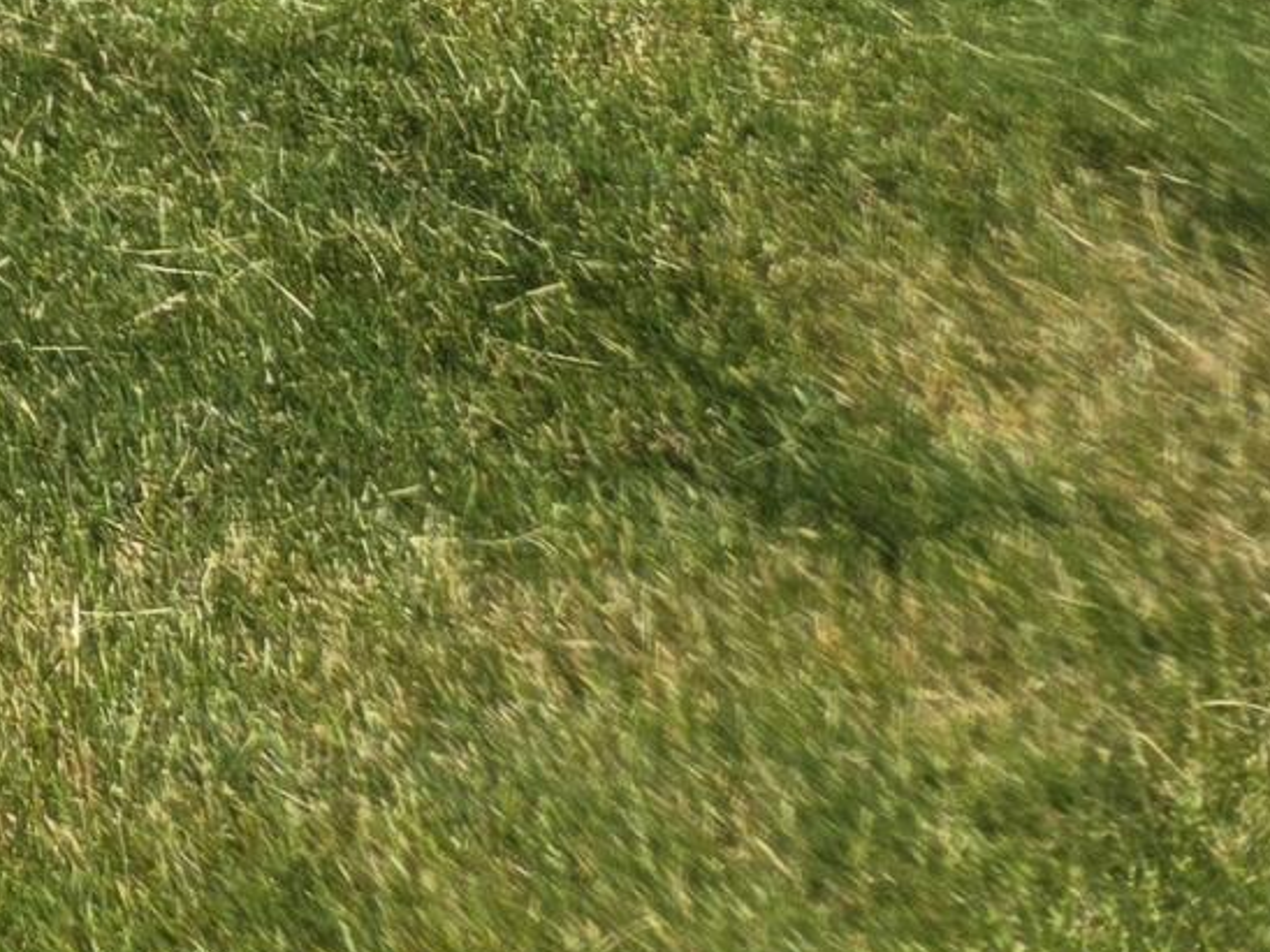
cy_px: -1561
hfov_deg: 11.7
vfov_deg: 9.9
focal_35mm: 126
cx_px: -2063
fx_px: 4623
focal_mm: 5.4
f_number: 1.8
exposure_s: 1/1336
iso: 25
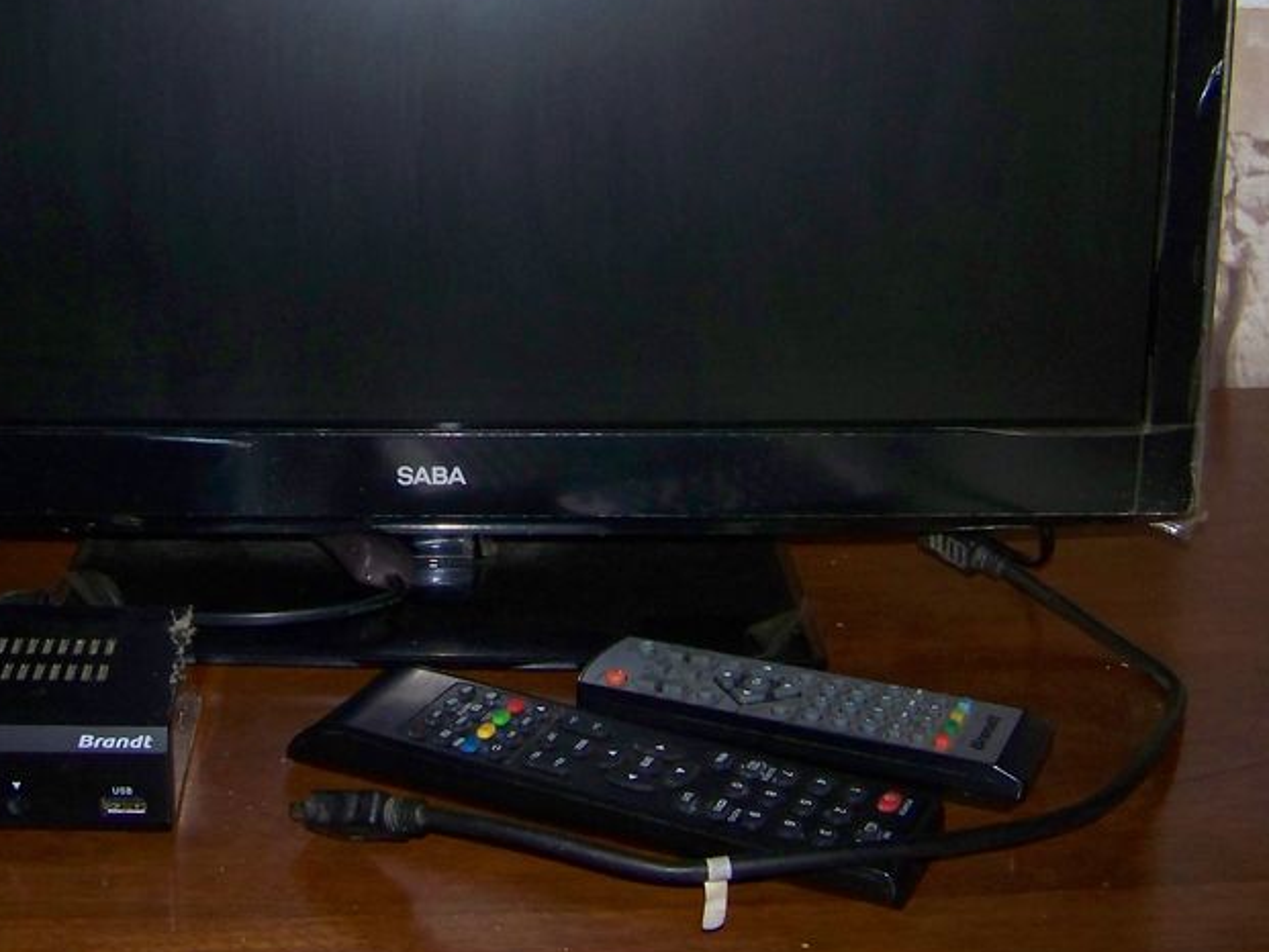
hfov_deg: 32.7
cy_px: 210
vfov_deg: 24.9
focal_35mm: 58
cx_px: 335
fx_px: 2127
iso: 200
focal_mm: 5.85
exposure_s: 1/30
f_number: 2.8
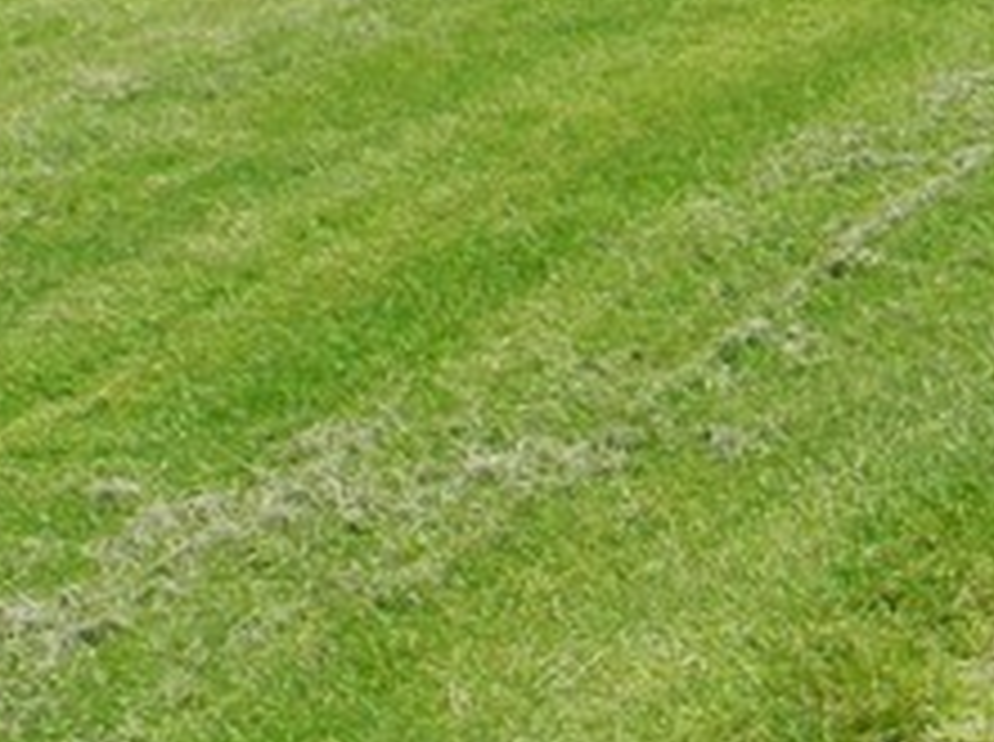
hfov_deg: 14.8
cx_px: 1079
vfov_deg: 10.6
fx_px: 3727
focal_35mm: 130
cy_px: -616
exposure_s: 1/246
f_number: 7
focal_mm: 5
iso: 80
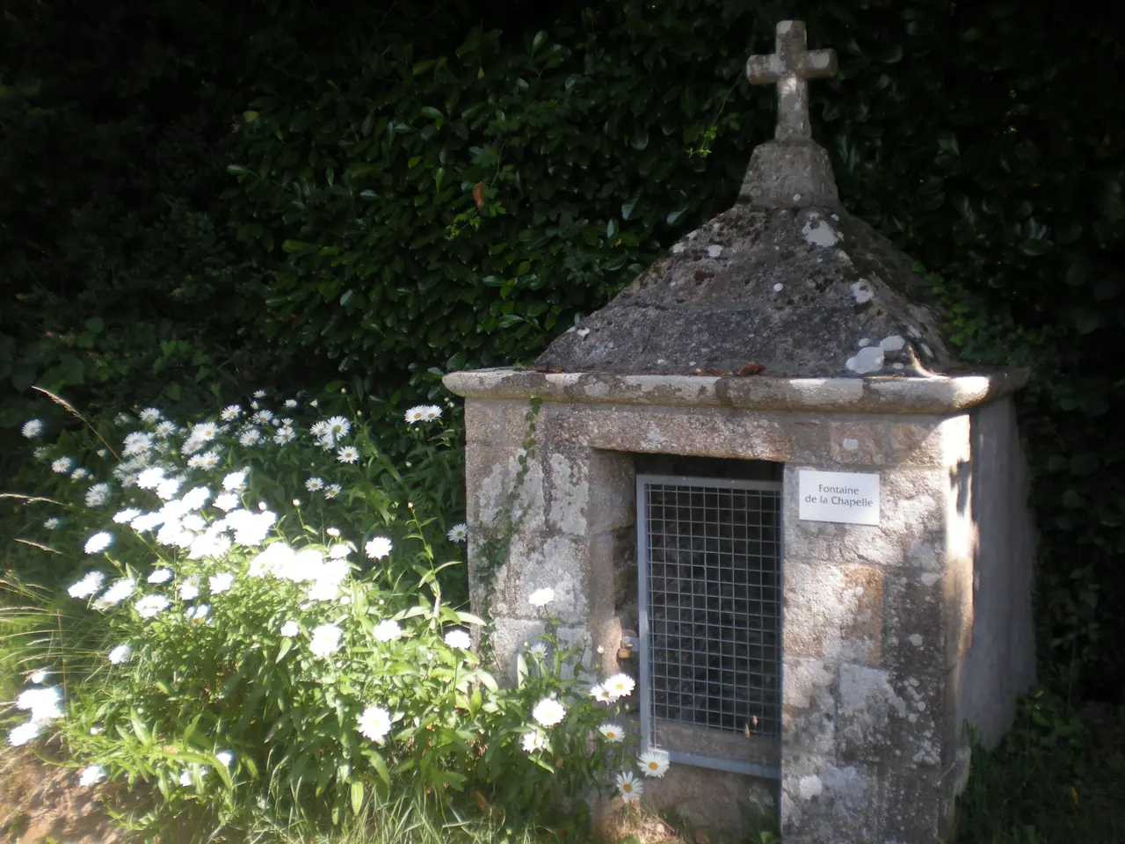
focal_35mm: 38
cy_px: 422
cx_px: 562
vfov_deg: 37.7
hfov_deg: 49.0
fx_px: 1235
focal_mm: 6.3
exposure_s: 1/198
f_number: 3.1
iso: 64
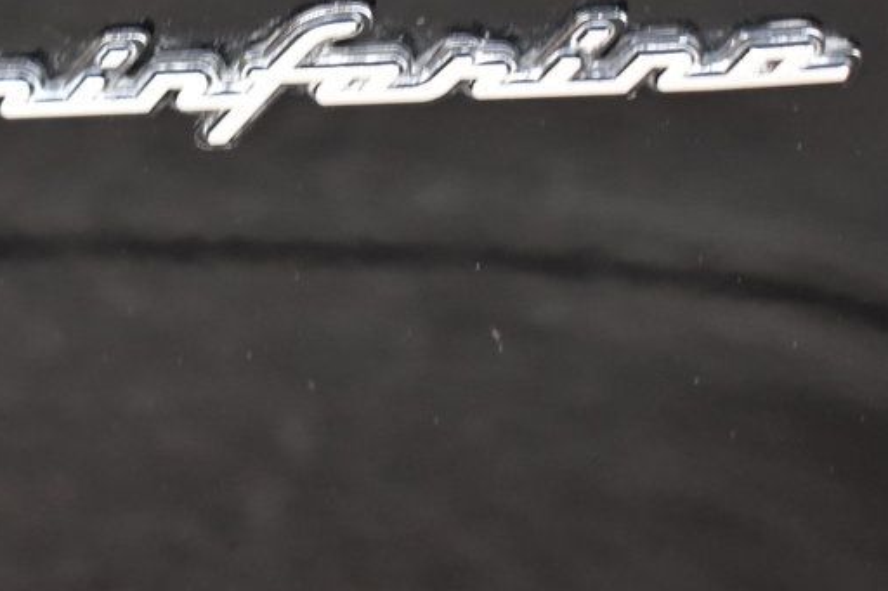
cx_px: 267
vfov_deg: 13.4
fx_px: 2515
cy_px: 198
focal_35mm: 102
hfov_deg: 19.9
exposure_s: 1/15
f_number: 5.6
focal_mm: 34
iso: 1600
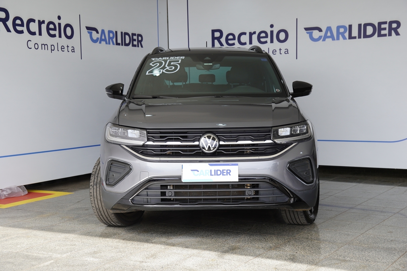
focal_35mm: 58
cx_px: 204
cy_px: 136
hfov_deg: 34.2
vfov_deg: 23.2
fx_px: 661
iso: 100
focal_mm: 39
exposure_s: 1/100
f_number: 5.6
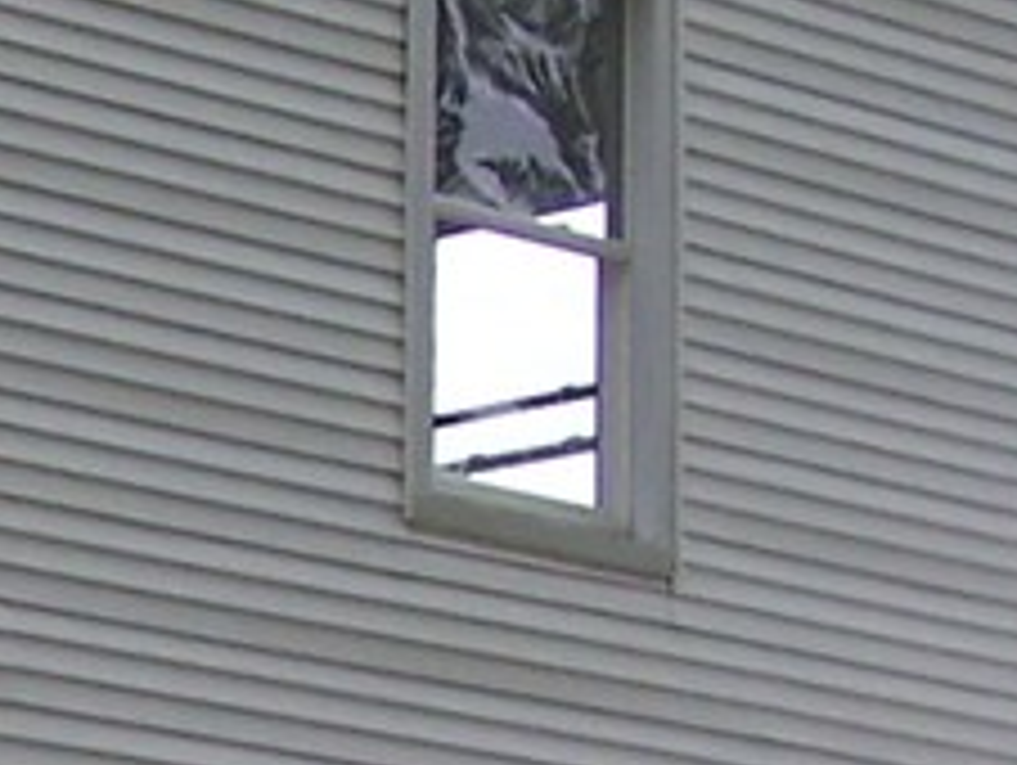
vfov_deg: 5.9
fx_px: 7117
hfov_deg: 7.9
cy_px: 1804
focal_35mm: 242
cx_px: -801
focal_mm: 6.3
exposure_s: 1/1000
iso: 80
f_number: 2.8
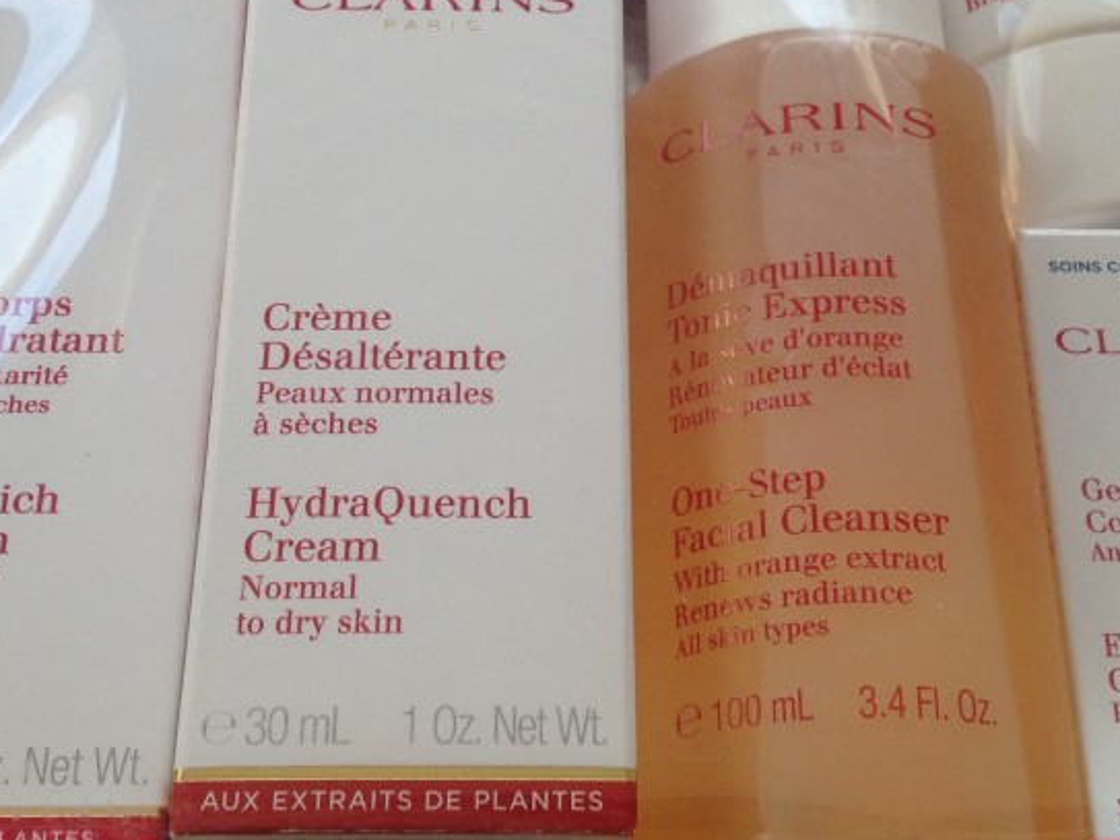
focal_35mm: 66
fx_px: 2135
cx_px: 569
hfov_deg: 29.4
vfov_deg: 22.1
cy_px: 219
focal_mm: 4.28
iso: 64
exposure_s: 1/120
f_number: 2.4
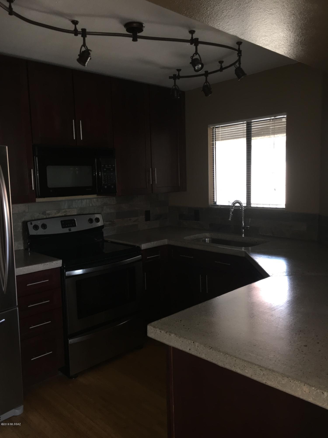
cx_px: 164
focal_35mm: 29
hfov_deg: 48.2
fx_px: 366
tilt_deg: -6.8
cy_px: 219
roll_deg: +1.0
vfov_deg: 61.7
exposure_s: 1/16
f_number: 2.2
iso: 80
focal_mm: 4.15
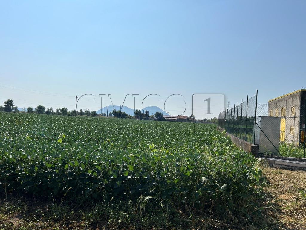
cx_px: 153
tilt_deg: +2.2
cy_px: 115
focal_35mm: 26
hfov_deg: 67.3
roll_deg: -3.7
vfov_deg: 53.1
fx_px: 230
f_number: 1.5
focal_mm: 5.7
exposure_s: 1/11364
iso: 50
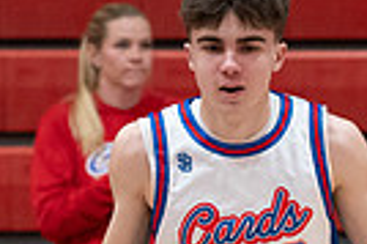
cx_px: 288
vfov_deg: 2.6
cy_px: 306
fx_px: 5376
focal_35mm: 528
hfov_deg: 3.9
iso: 5000
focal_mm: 122
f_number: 2.8
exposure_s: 1/1000
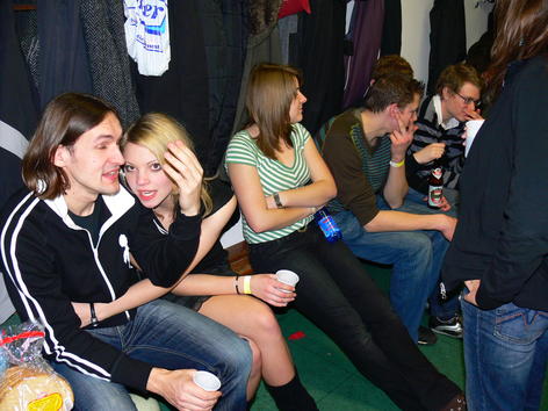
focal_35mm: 35
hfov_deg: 52.6
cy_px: 206
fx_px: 554
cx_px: 274
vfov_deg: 40.7
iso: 100
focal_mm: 7.4
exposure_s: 1/30
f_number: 2.8
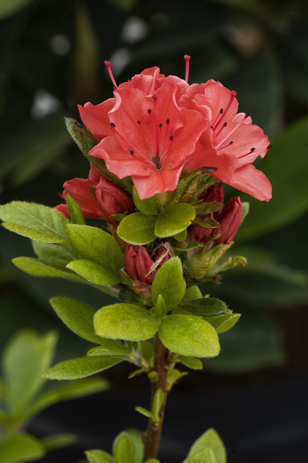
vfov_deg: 22.6
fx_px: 1155
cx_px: 154
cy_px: 232
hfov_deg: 15.2
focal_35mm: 90
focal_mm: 90
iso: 400
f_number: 10
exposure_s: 1/200
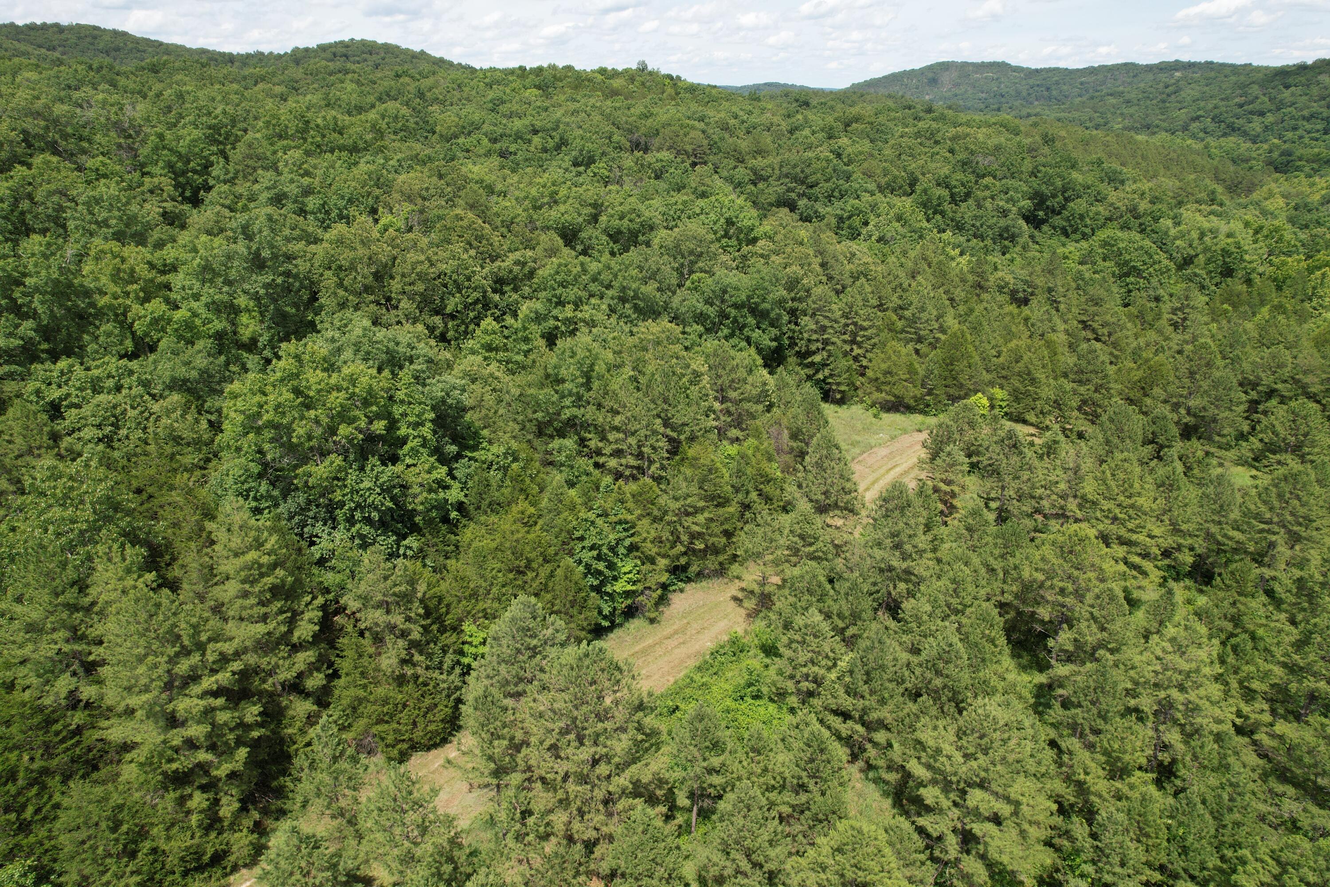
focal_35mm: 22
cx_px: 665
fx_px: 813
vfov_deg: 57.2
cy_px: 444
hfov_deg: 78.6
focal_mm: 8.38
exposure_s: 1/1600
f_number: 2.8
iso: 150
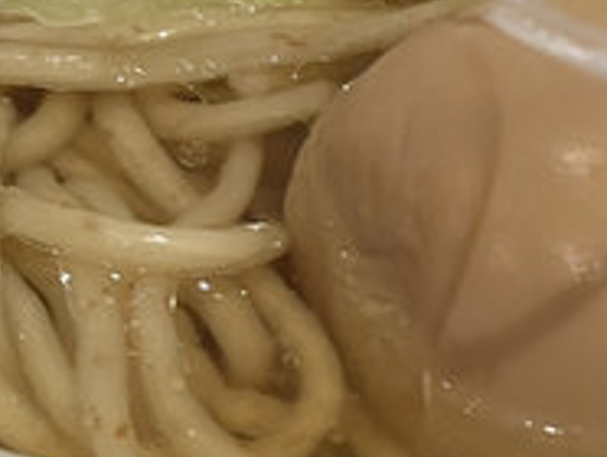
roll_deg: -1.4
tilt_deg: -41.3
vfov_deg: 6.3
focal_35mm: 232
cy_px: -253
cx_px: 444
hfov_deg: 8.5
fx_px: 4073
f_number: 1.78
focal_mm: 6.86
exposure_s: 1/60
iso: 200
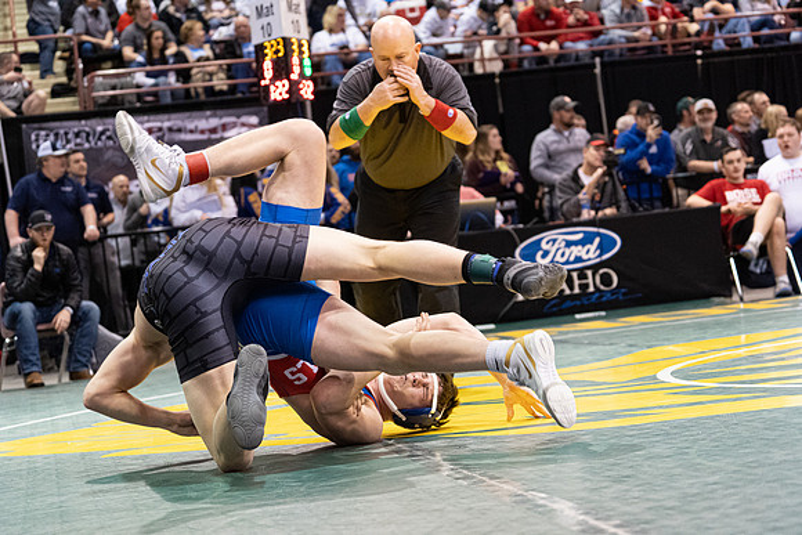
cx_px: 401
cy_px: 268
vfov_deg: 16.3
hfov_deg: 24.2
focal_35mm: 84
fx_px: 1872
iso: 8000
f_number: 4
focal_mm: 84
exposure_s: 1/500
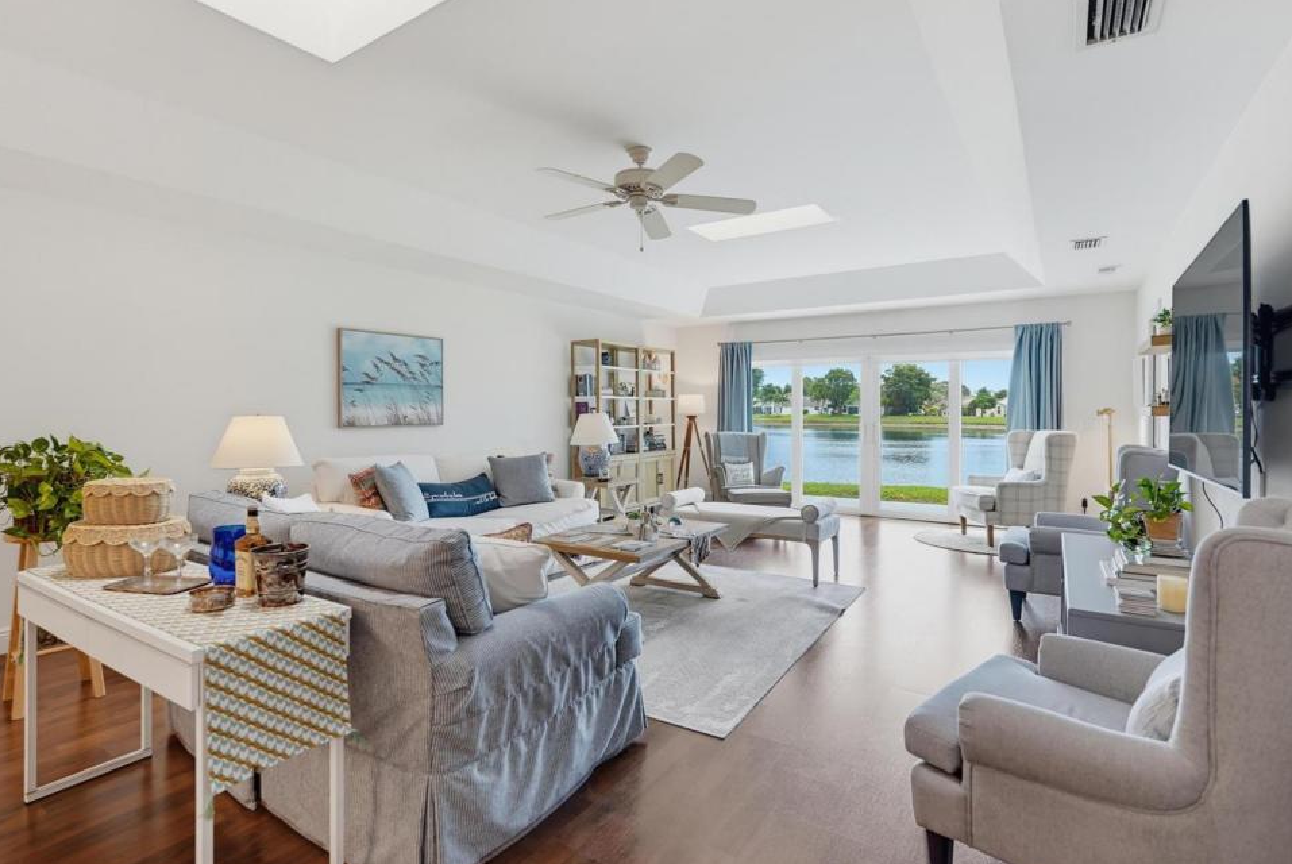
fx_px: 647
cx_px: 605
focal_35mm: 18
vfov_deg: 67.5
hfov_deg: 89.8
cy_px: 414
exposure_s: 1/80
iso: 800
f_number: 4.5
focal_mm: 16
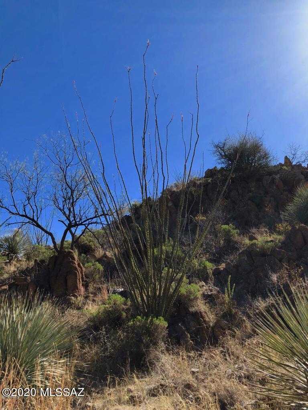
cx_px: 154
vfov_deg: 63.4
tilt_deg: +22.4
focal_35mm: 28
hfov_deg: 49.7
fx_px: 332
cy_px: 205
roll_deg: -1.8
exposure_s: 1/1600
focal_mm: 4
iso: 20
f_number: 1.8
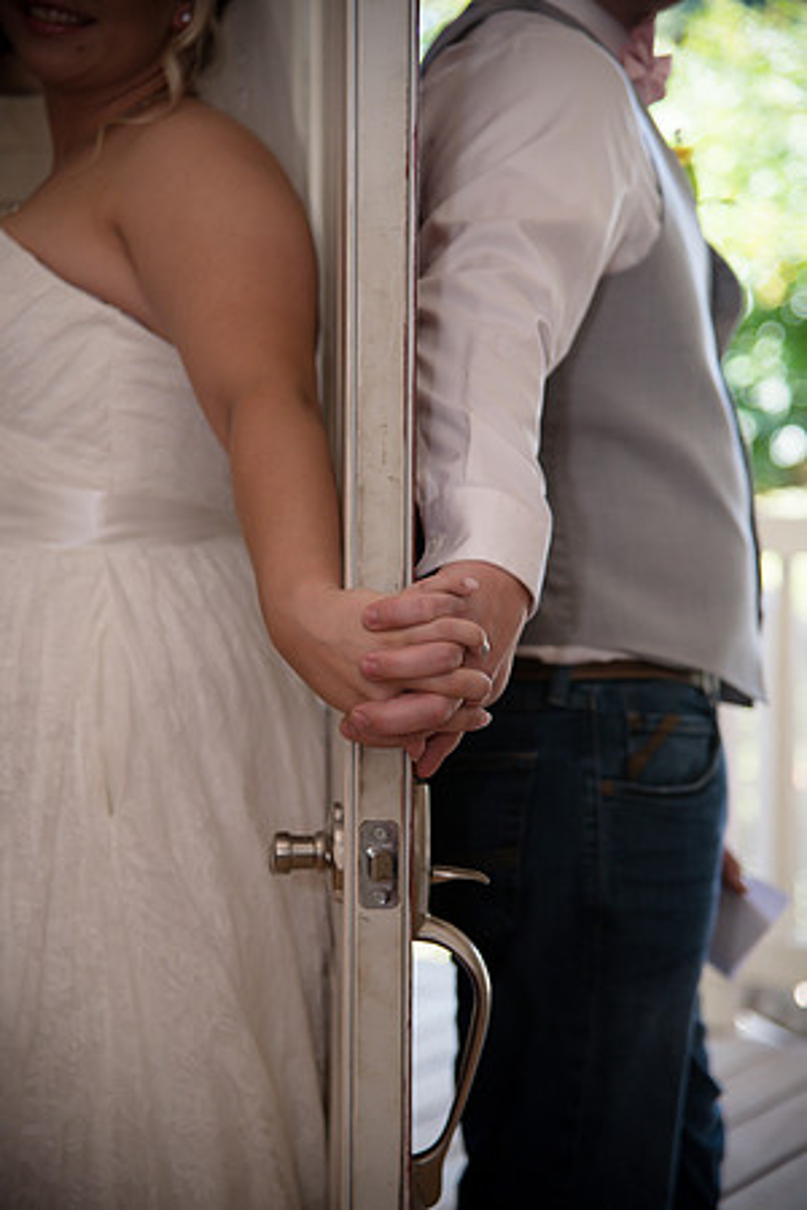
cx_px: 404
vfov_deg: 22.1
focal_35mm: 92
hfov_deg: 14.9
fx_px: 3093
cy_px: 605
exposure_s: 1/320
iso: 500
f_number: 4
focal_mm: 92
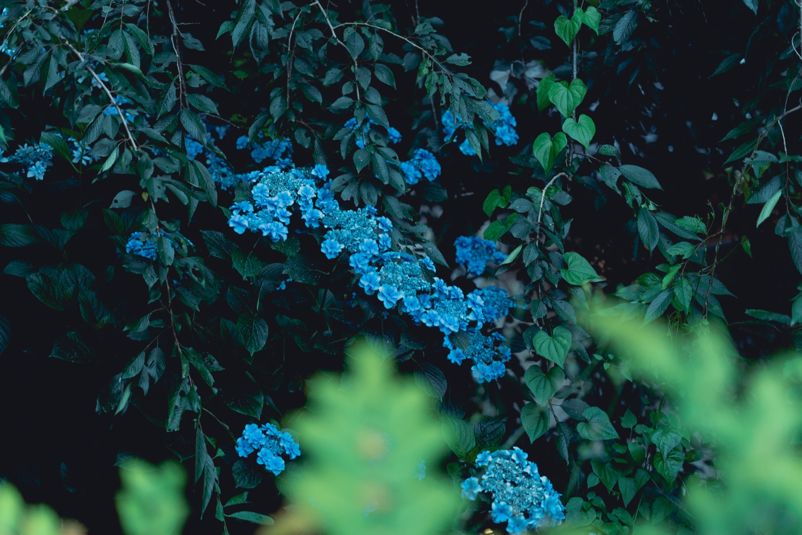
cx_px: 401
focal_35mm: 50
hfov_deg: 39.6
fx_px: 1114
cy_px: 268
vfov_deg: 27.0
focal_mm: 50
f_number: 2
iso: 640
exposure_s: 1/60
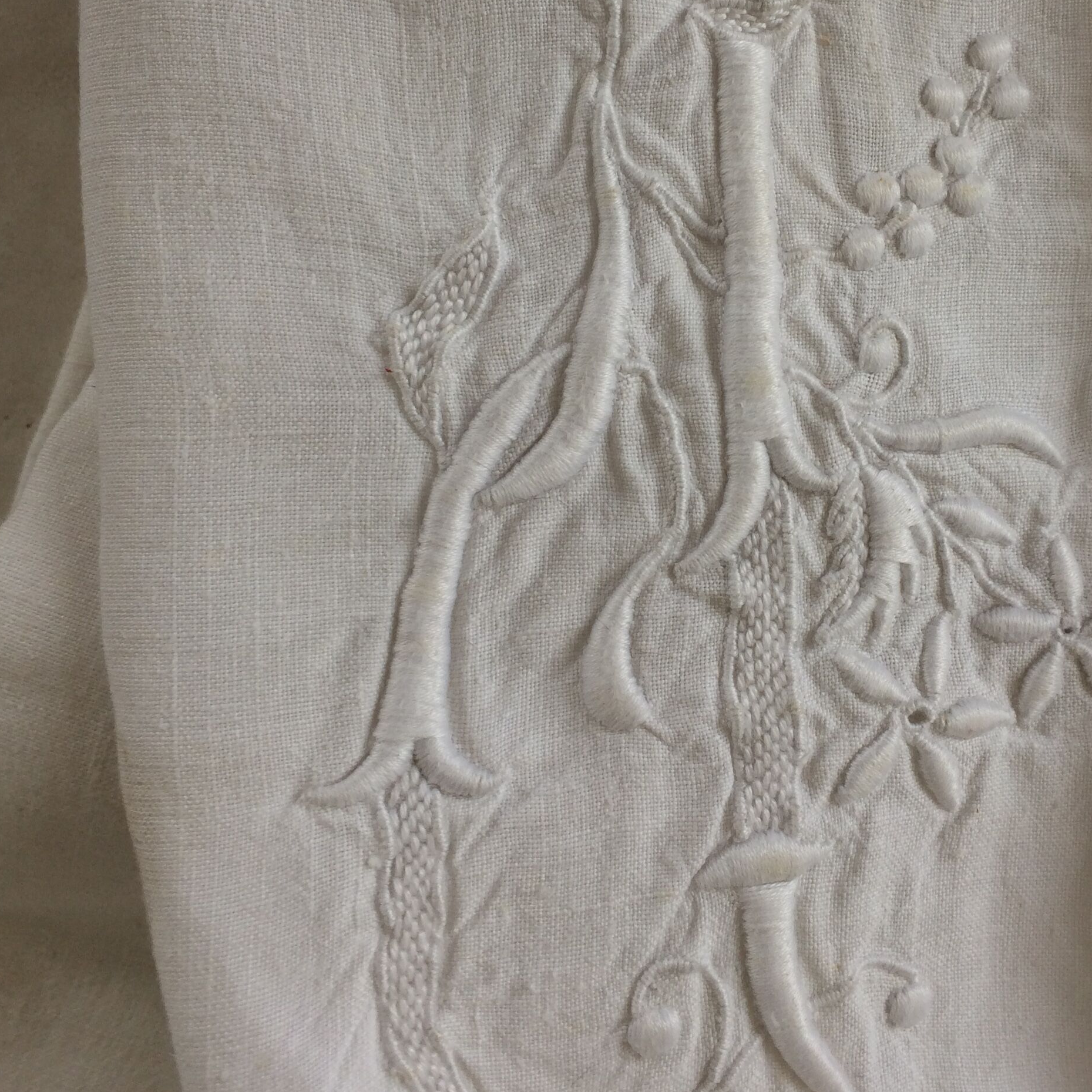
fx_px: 1606
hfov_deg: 37.3
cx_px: 703
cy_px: 352
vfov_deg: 37.1
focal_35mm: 45
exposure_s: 1/60
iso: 40
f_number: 2.2
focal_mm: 4.15
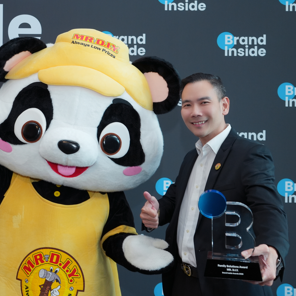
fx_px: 464
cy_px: 121
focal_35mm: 48
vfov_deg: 35.3
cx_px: 92
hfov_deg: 34.9
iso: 1000
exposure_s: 1/100
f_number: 6.3
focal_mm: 31
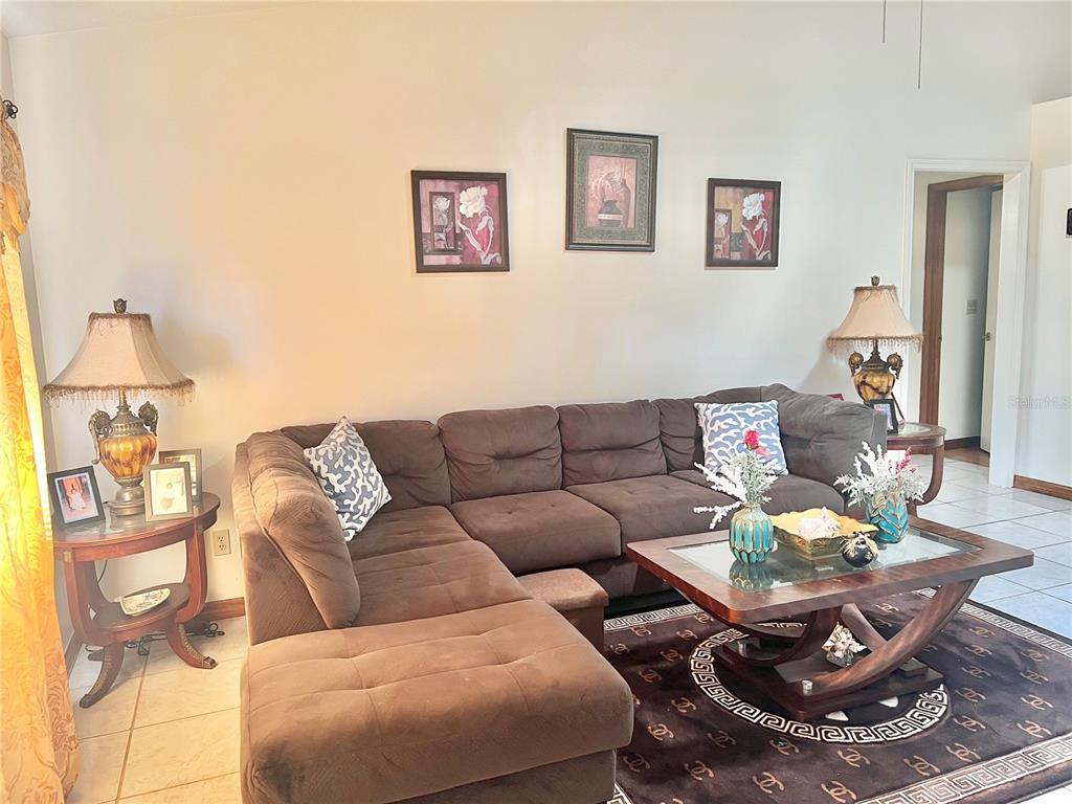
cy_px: 402
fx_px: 805
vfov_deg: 53.1
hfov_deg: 67.3
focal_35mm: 26
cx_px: 536
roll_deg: +2.0
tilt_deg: -8.3
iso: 160
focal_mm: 5.7
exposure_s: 1/60
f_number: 1.5
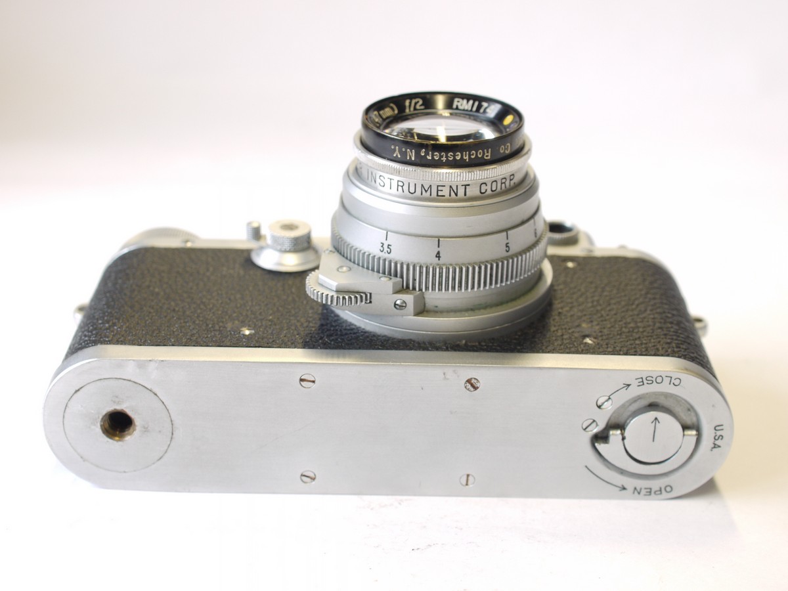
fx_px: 1366
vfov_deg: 24.4
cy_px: 296
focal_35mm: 60
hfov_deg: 32.2
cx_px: 394
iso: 400
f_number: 6.3
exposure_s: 1/30
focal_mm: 30
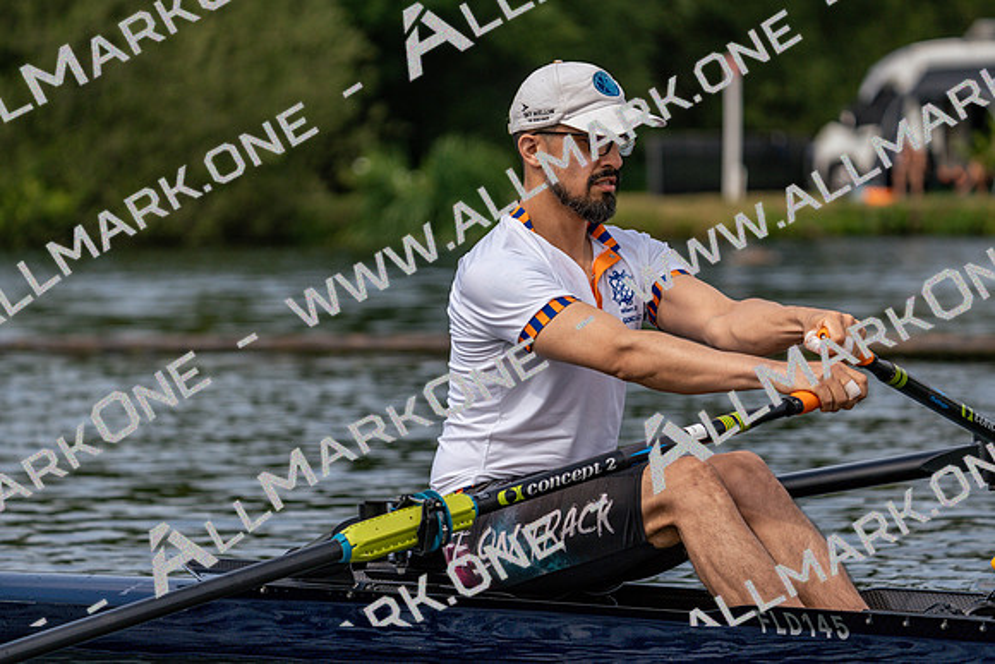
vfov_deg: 6.4
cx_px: 498
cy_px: 332
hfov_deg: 9.6
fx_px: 5916
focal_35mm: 214
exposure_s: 1/1600
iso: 320
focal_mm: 214
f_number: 5.6
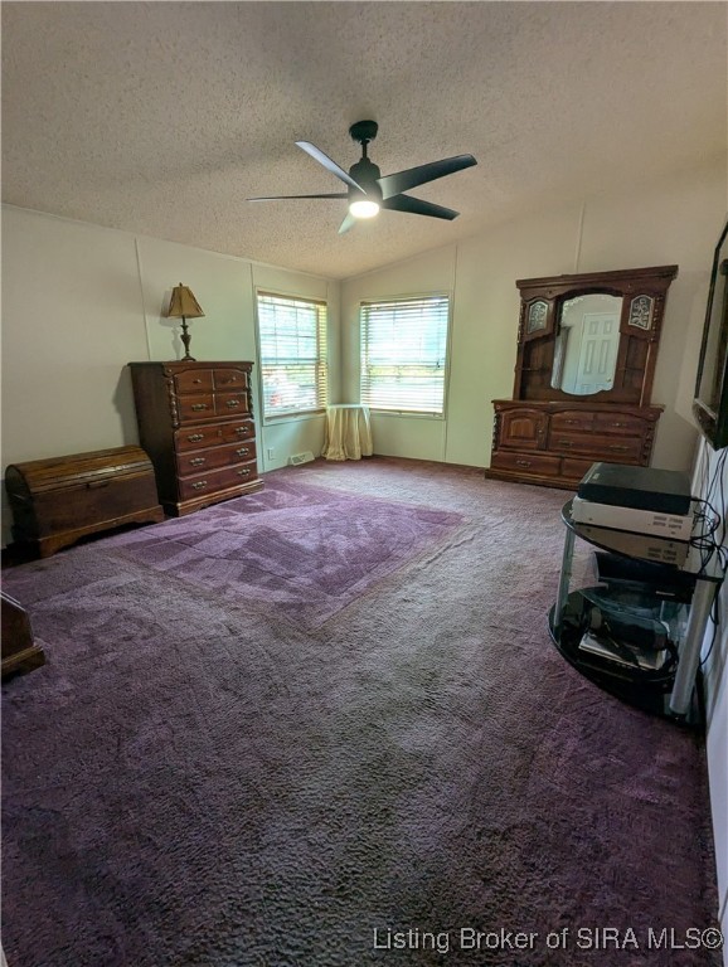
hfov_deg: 78.2
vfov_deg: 94.4
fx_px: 448
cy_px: 484
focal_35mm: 16
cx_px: 364
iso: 117
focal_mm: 2.35
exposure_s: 1/60
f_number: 2.2
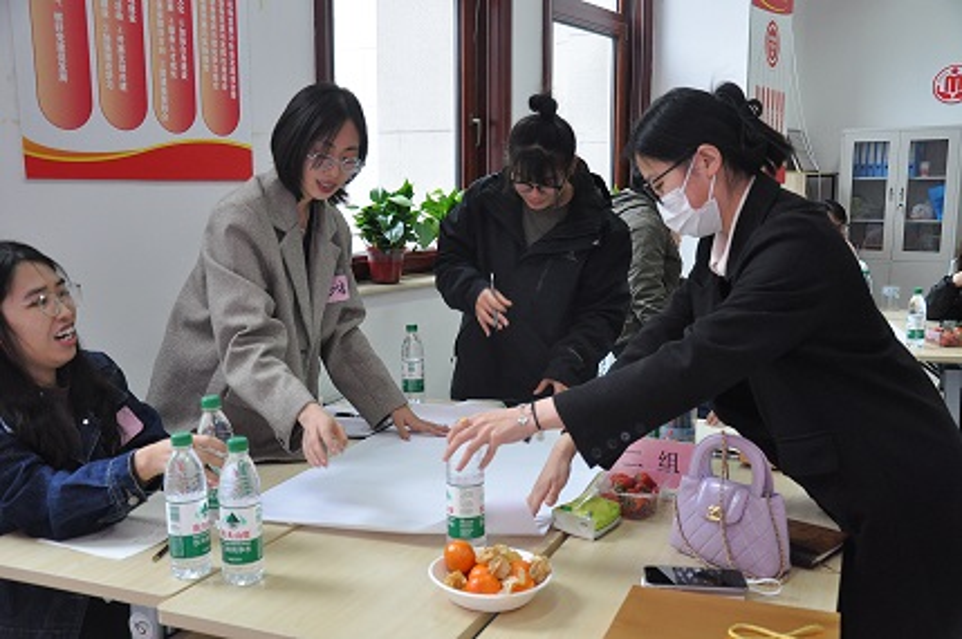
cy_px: 320
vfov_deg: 36.8
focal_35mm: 36
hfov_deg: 53.2
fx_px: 961
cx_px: 481
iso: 1250
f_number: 3.8
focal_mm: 24
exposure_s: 1/125
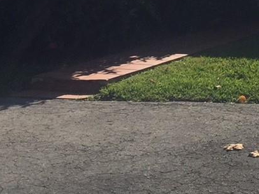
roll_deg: -0.2
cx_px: 303
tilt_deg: +0.7
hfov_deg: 16.6
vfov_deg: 12.5
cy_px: -66
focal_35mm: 114
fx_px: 853
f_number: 2.2
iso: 32
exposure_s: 1/2326
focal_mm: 4.15
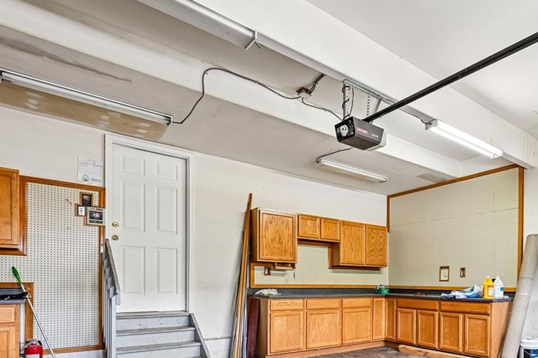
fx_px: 374
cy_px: 282
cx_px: 411
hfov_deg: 66.5
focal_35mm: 25
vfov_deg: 48.6
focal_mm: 14
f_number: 8
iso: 400
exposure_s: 1/4
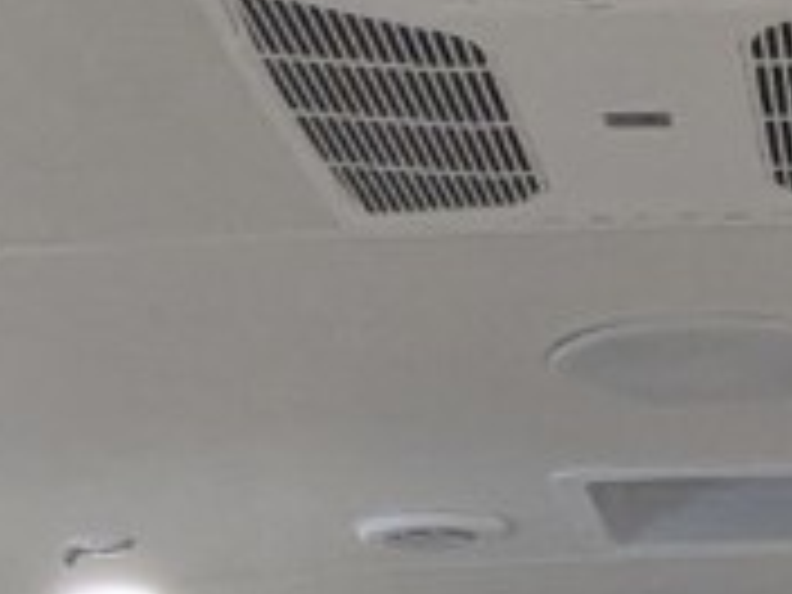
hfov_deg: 15.1
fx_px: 2906
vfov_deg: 9.9
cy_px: 1552
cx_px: 875
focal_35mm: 127
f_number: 2.2
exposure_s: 1/90.6
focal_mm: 2.35
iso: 272
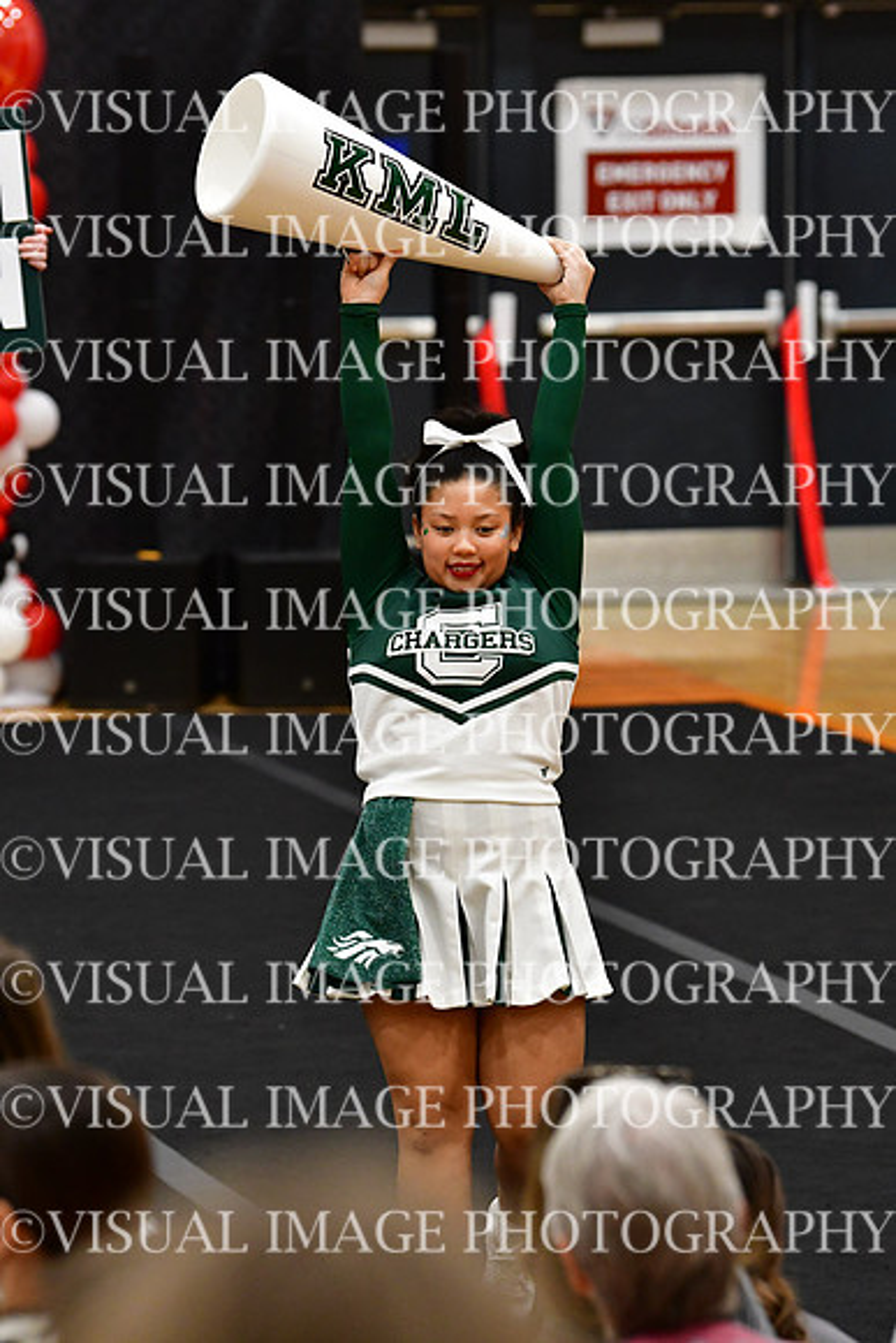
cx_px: 448
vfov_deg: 9.8
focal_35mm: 210
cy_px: 672
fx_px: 7835
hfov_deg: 6.5
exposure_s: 1/500
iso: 4000
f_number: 4
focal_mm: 140
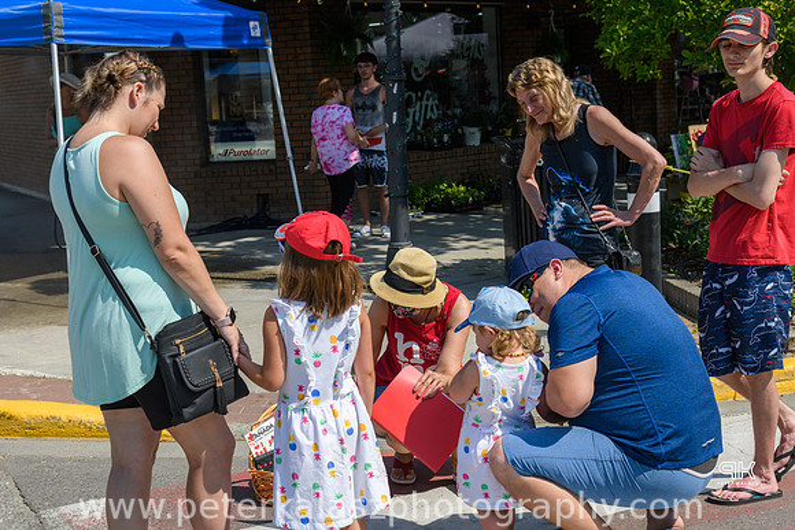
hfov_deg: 38.2
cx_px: 398
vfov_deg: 26.0
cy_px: 265
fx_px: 1149
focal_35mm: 52
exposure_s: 1/200
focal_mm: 52
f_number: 8
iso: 72
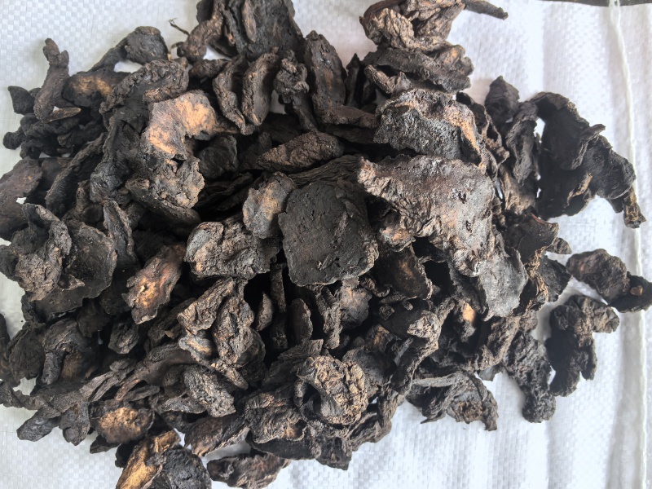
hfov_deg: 65.3
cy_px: 244
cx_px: 326
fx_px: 509
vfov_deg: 51.4
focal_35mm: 27
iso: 250
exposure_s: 1/100
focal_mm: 5.75
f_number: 2
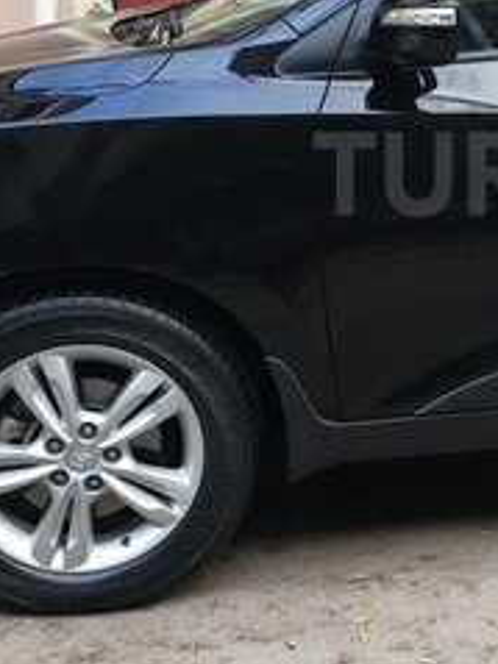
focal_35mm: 80
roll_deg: -2.7
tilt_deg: -10.5
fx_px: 1536
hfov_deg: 17.5
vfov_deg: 24.2
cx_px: 598
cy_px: 174
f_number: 2.2
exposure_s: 1/33
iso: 25
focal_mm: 4.15
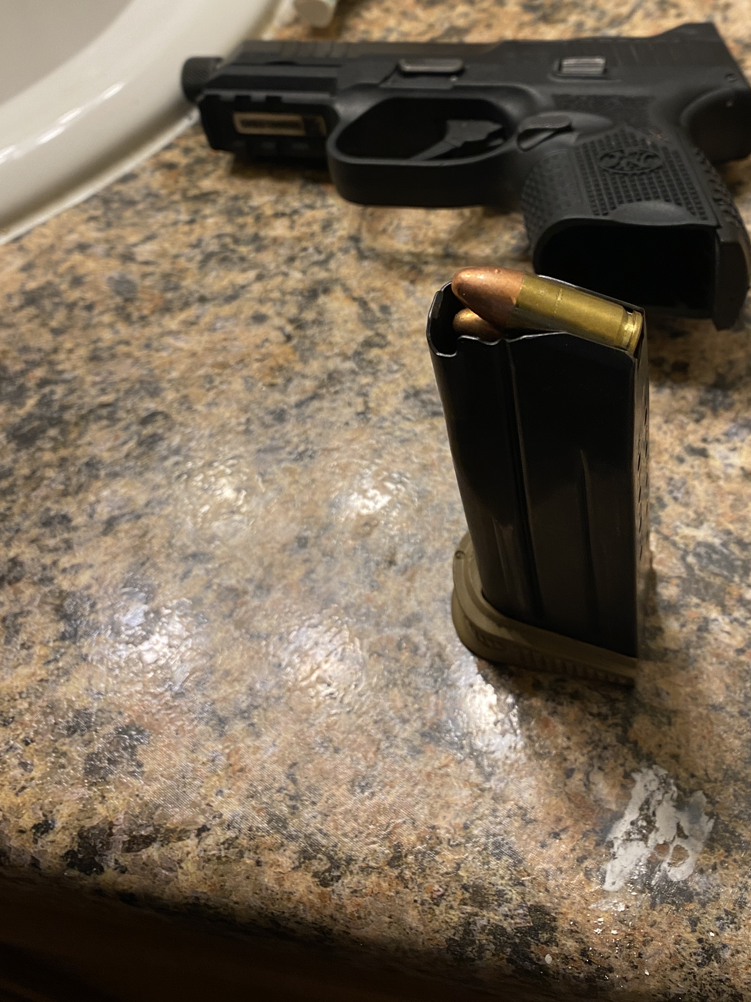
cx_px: 498
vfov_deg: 50.2
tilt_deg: -47.9
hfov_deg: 39.2
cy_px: 317
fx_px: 1041
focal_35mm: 36
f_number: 1.8
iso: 100
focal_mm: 4.25
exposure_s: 1/60
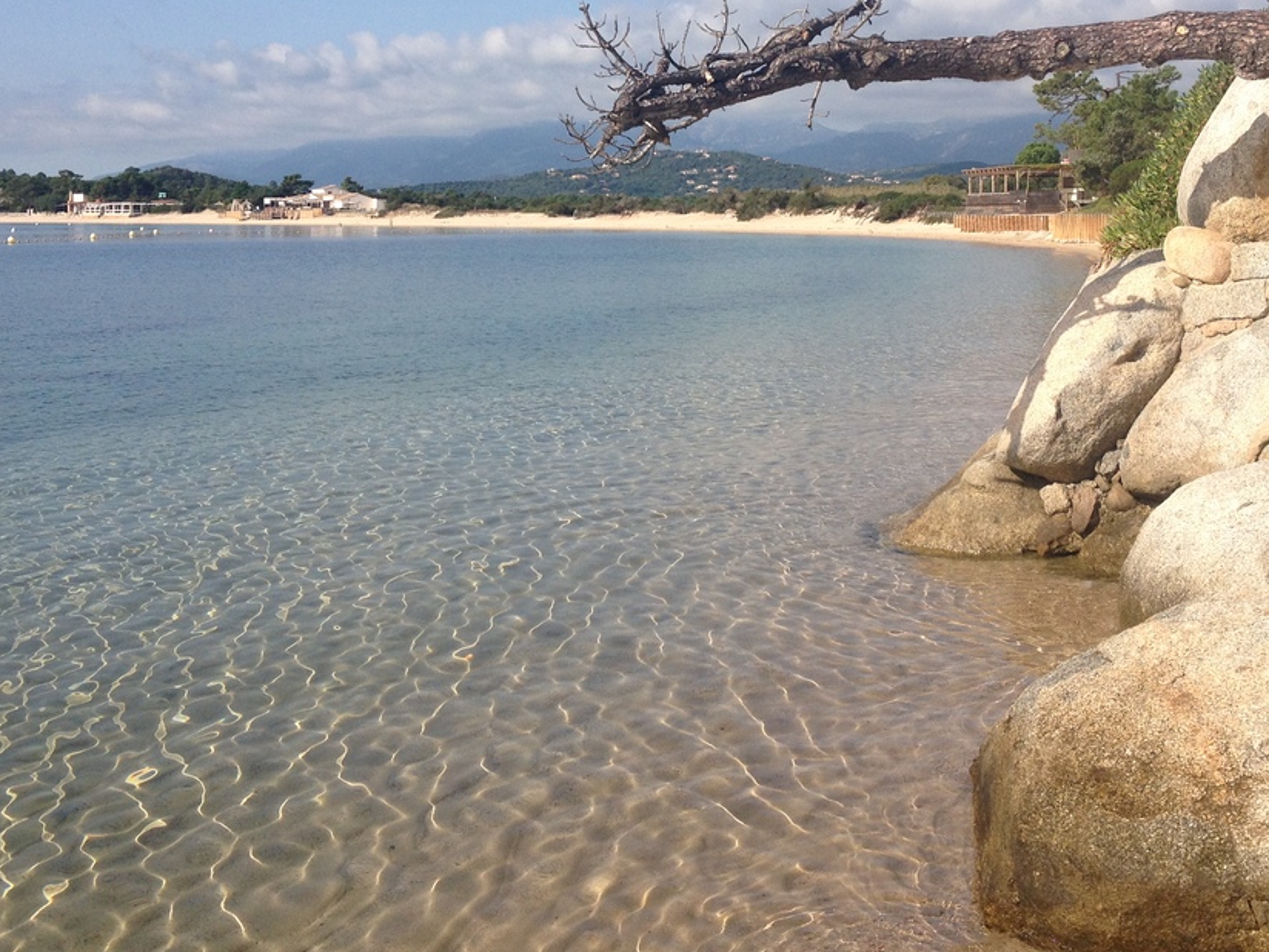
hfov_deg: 37.4
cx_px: 719
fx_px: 1870
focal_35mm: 51
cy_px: 290
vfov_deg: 28.3
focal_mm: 4.28
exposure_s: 1/2045
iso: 64
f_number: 2.4
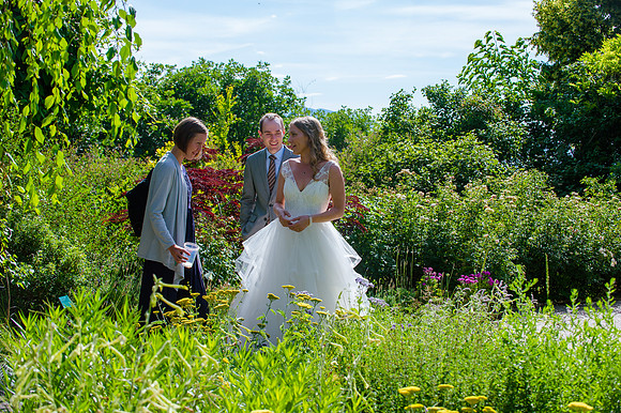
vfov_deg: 17.0
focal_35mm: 80
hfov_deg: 25.4
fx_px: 1379
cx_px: 310
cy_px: 206
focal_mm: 80
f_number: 8
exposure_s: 1/800
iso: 400
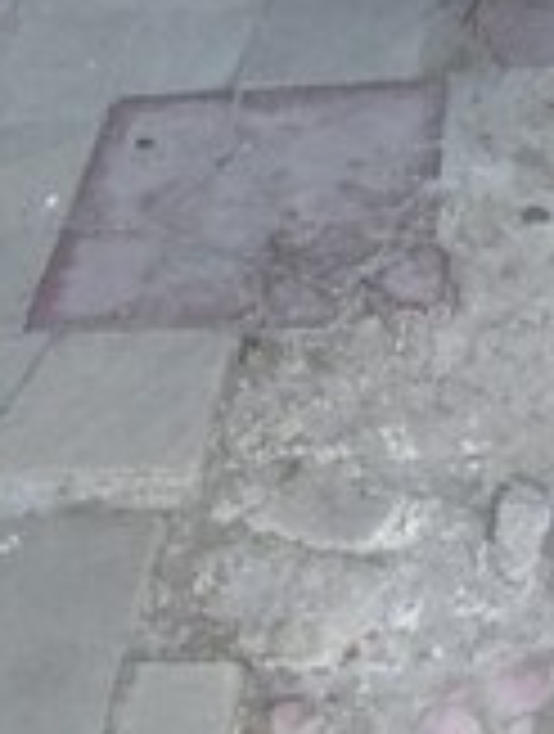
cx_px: 824
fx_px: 1871
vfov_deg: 19.9
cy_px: -293
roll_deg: +0.1
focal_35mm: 88
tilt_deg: -23.8
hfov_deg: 15.6
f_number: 2.2
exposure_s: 1/50
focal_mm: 4.15
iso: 32
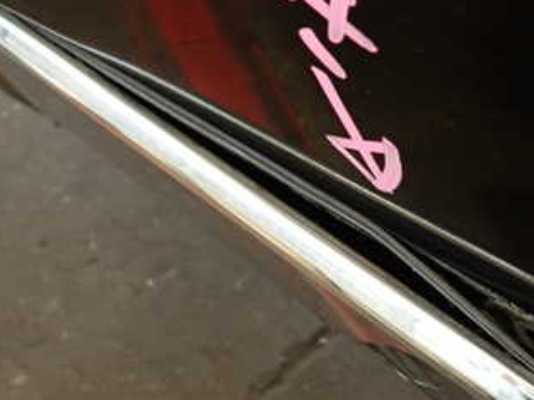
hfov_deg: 39.4
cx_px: 336
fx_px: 740
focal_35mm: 48
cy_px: 215
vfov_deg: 30.2
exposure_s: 1/30
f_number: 2
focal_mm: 4.5
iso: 400
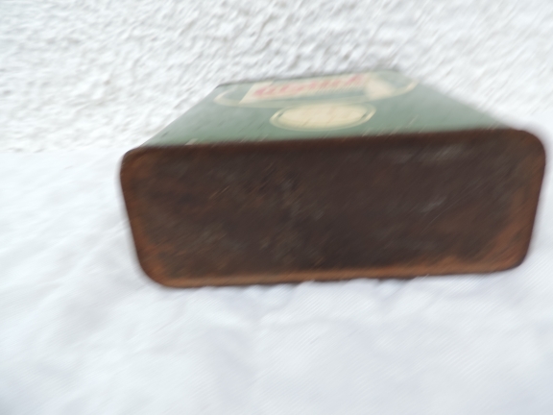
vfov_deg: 54.9
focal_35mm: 25
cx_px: 286
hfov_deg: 69.4
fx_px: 399
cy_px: 201
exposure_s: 1/100
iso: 80
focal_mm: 4.3
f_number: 3
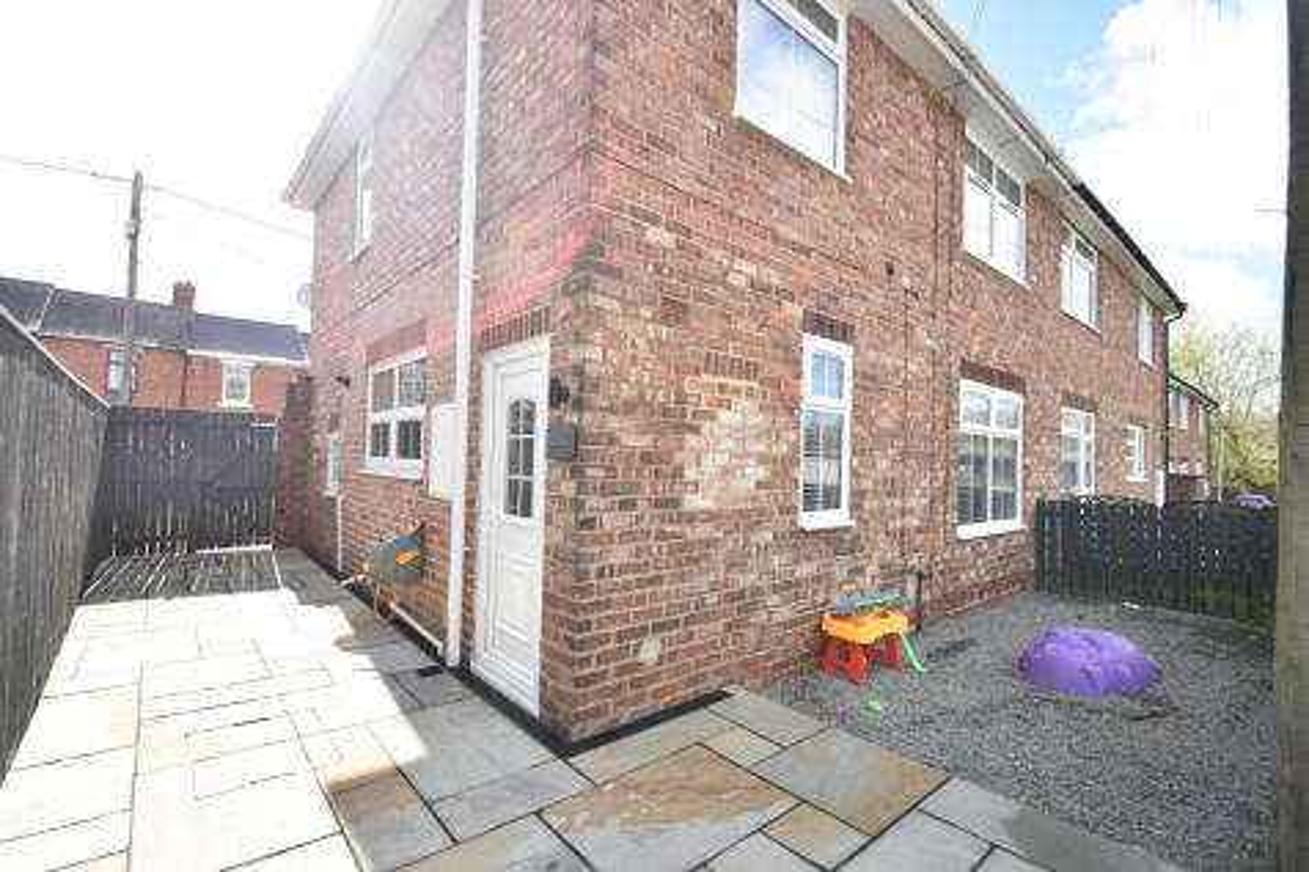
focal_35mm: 15
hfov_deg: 100.4
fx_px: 545
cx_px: 654
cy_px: 436
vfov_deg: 77.3
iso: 160
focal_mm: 10
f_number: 8
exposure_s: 1/250
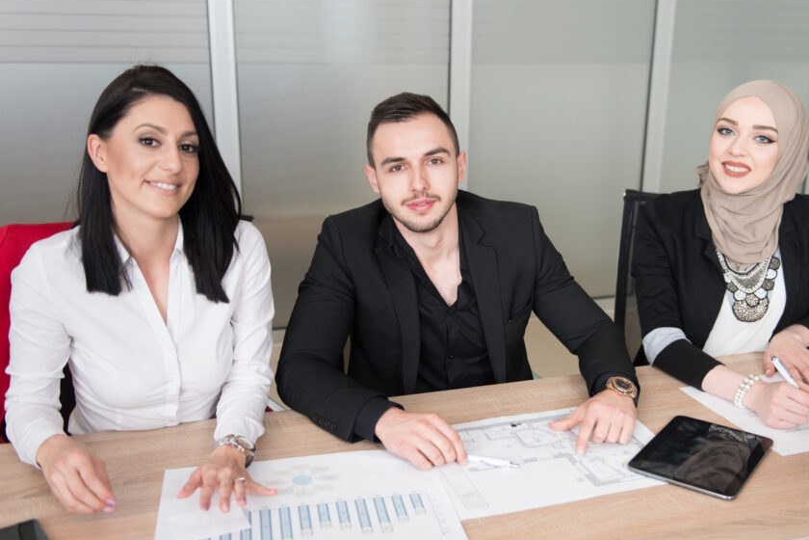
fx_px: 876
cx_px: 447
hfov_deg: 49.5
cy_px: 284
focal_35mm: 39
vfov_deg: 34.2
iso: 320
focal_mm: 32
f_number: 2.8
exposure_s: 1/160
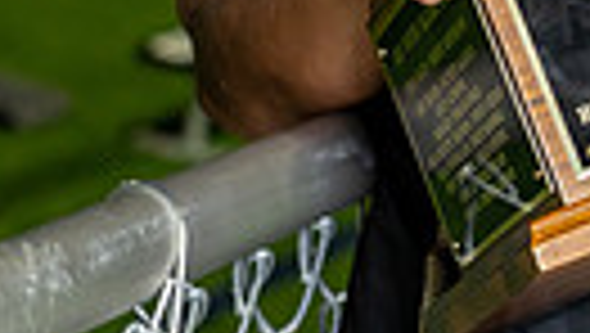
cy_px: -526
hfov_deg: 9.7
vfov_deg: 5.3
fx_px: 3430
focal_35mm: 219
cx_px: 626
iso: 800
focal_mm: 61
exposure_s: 1/250
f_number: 5.6
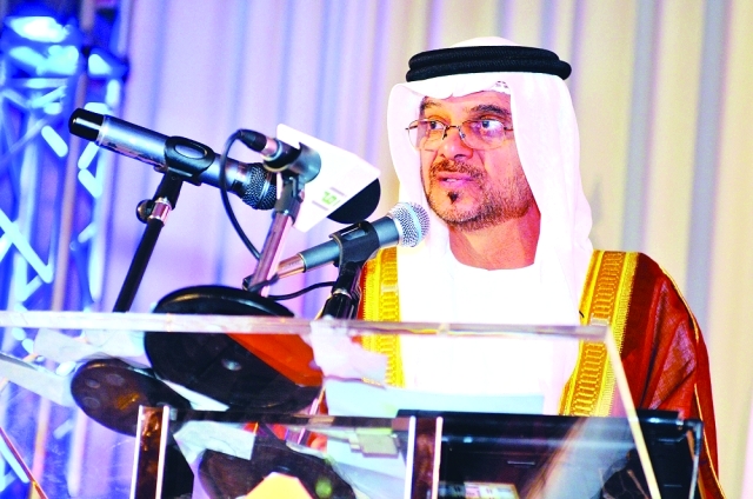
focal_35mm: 105
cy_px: 250
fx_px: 2192
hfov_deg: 19.5
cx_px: 376
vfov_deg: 13.0
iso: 640
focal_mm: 70
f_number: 2.8
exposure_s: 1/60
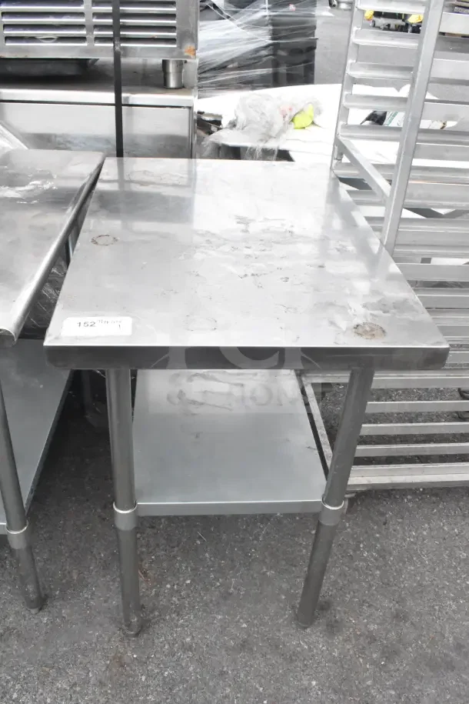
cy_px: 352
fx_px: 586
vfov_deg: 61.9
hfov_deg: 43.6
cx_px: 234
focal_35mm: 30
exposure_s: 1/1000
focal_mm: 20
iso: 6400
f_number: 16
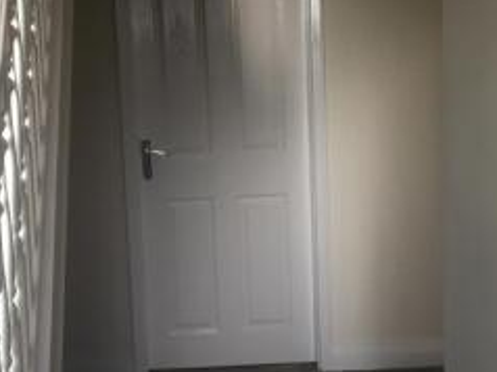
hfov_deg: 27.3
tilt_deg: -9.0
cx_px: 166
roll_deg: +1.2
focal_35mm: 71
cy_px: 181
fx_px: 1018
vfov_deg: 20.7
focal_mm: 4.15
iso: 25
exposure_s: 1/33
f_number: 2.2
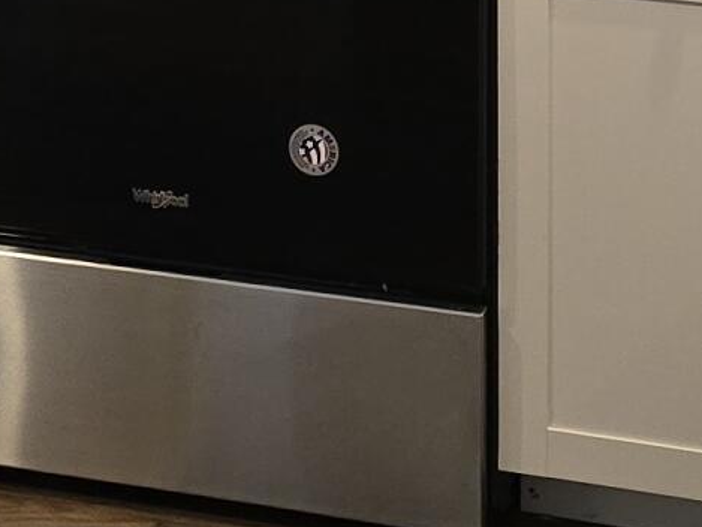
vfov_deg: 9.7
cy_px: -371
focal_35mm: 147
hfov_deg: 13.4
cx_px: 335
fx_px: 2982
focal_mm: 6.3
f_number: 1.7
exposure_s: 1/120
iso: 800
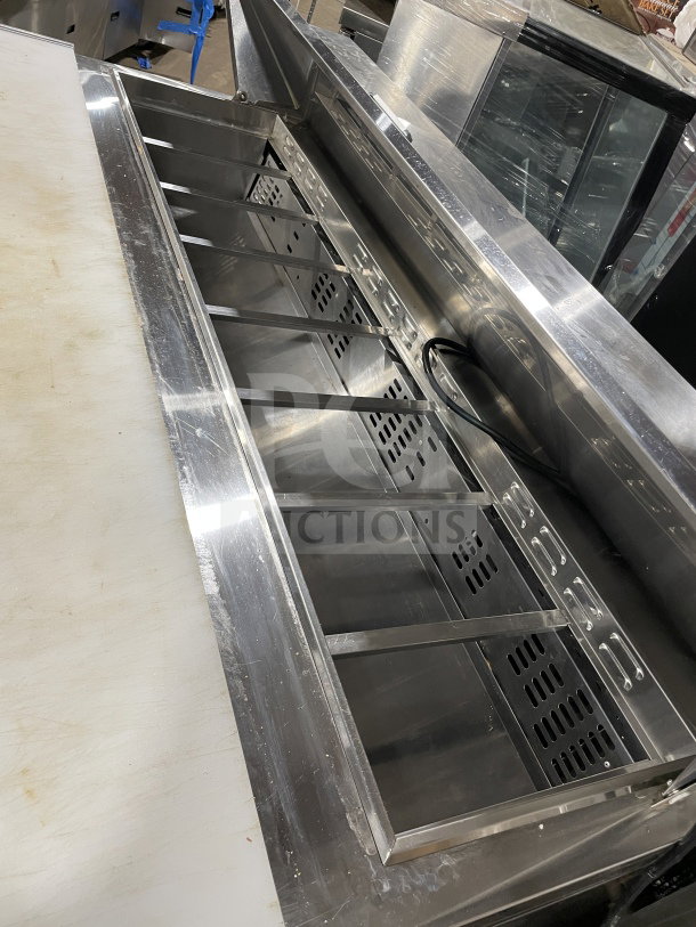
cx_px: 348
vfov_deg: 67.3
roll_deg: -24.4
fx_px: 697
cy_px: 464
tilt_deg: -39.2
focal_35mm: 26
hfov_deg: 53.1
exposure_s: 1/60
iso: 160
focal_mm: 4.2
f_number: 1.6
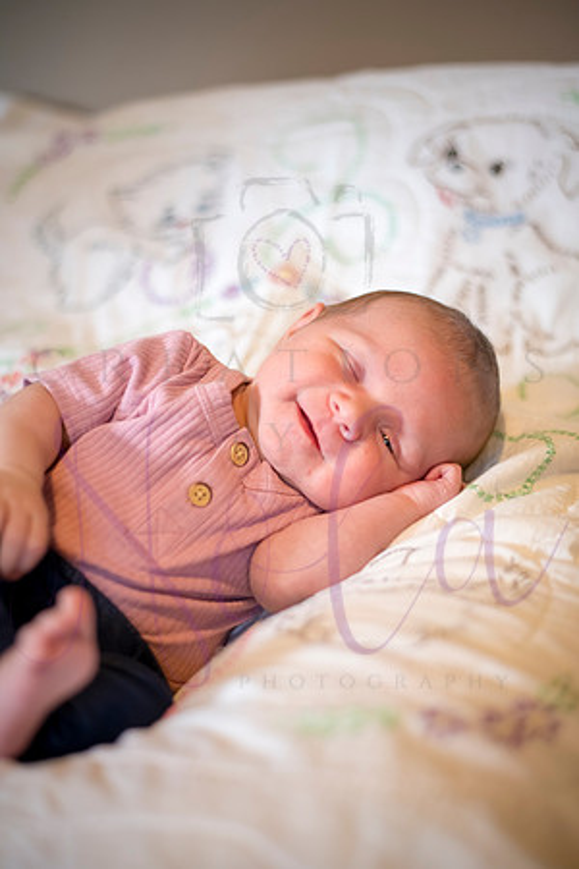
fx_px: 1206
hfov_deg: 27.0
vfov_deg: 39.6
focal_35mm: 50
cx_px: 290
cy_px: 434
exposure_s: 1/60
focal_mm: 50
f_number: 2.2
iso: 800
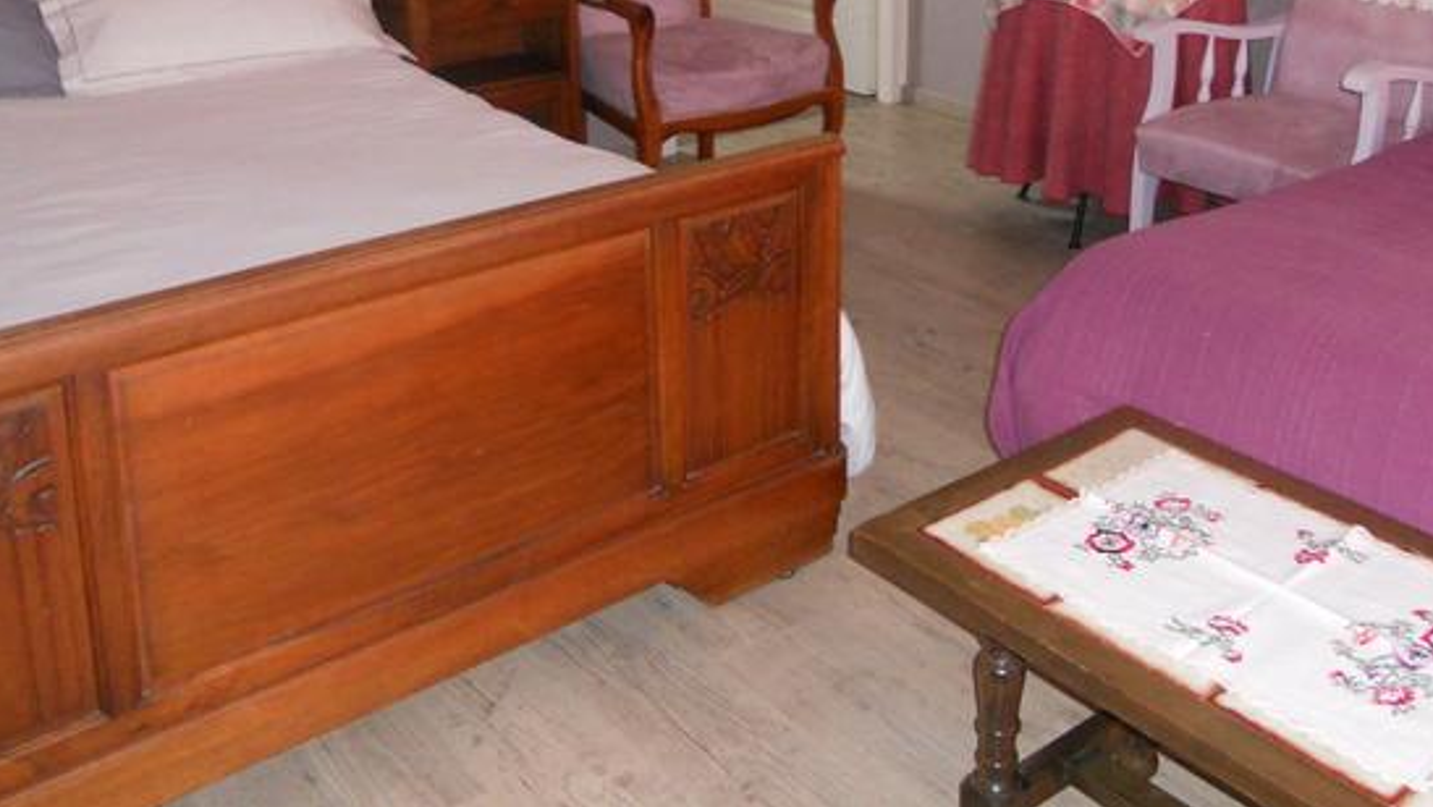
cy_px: 29
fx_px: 1634
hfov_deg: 47.1
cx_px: 854
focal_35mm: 43
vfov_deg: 26.5
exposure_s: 1/25
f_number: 3.2
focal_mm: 4.9
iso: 400
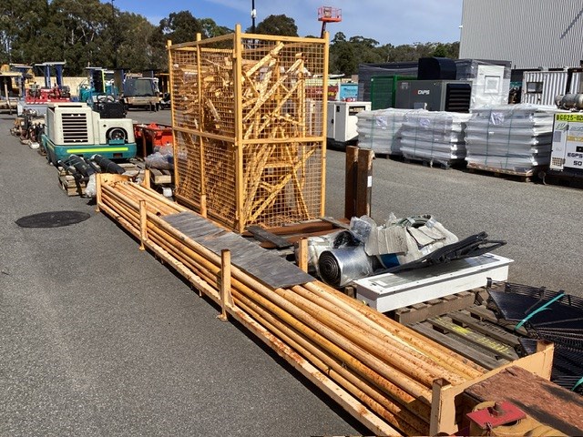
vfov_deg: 45.4
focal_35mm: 31
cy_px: 218
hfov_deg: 58.4
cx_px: 292
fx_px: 522
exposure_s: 1/2146
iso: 25
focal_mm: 3.3
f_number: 2.4
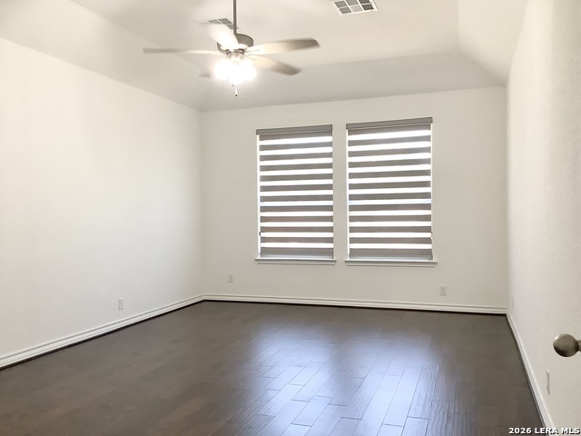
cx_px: 290
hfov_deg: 58.4
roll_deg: -0.1
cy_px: 218
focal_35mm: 31
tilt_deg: -0.3
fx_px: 520
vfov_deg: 45.4
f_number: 2.4
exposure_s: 1/60
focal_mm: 3.3
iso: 80
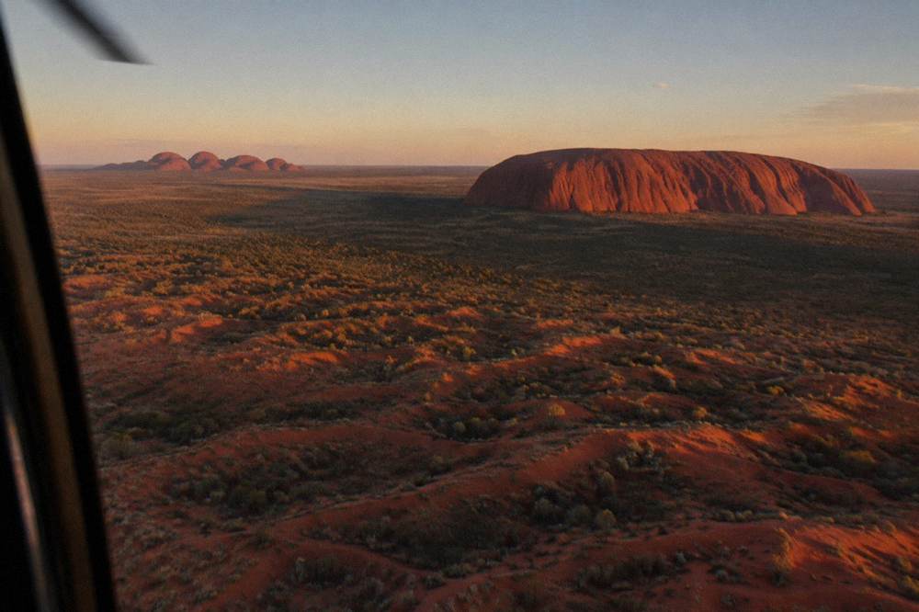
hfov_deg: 54.5
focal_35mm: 35
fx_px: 893
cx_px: 460
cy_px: 306
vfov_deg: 37.8
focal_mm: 35
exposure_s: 1/125
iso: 2500
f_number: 2.5
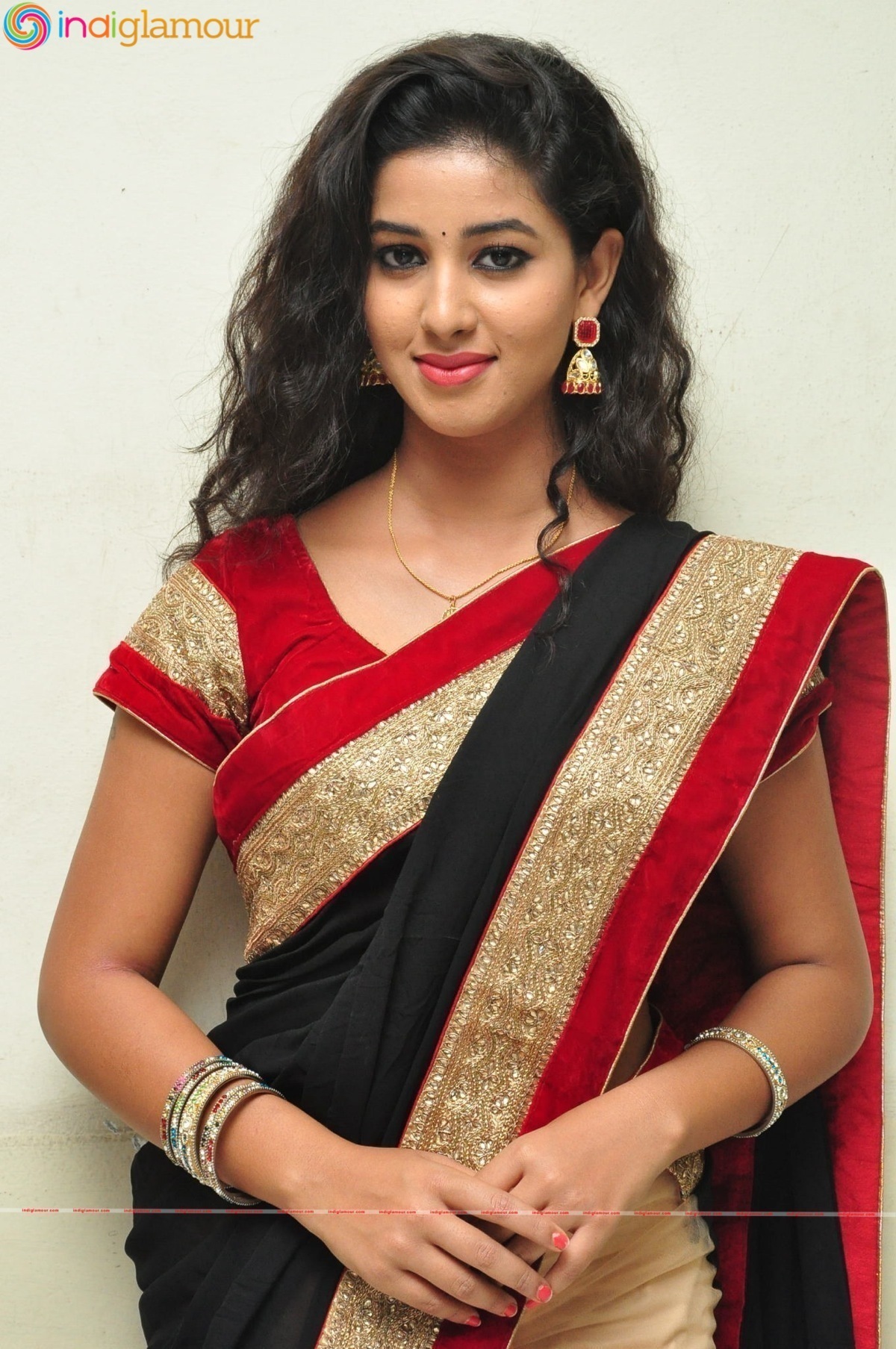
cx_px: 448
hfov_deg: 17.4
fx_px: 2920
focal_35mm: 78
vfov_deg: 26.0
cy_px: 674
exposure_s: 1/125
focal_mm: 52
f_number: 7.1
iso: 1600
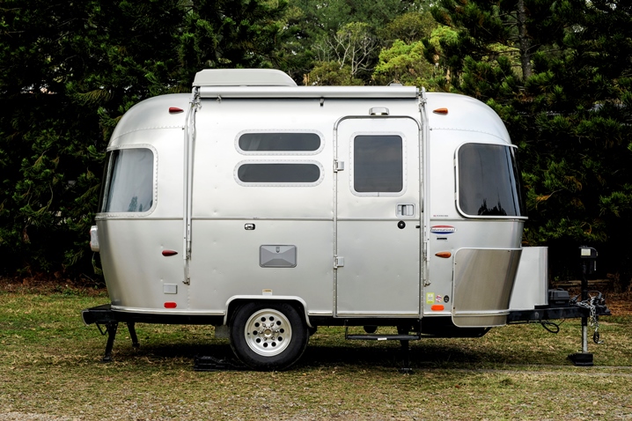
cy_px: 210
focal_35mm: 50
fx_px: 877
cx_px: 316
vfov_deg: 27.0
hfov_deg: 39.6
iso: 160
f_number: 8
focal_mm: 50
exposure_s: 1/200
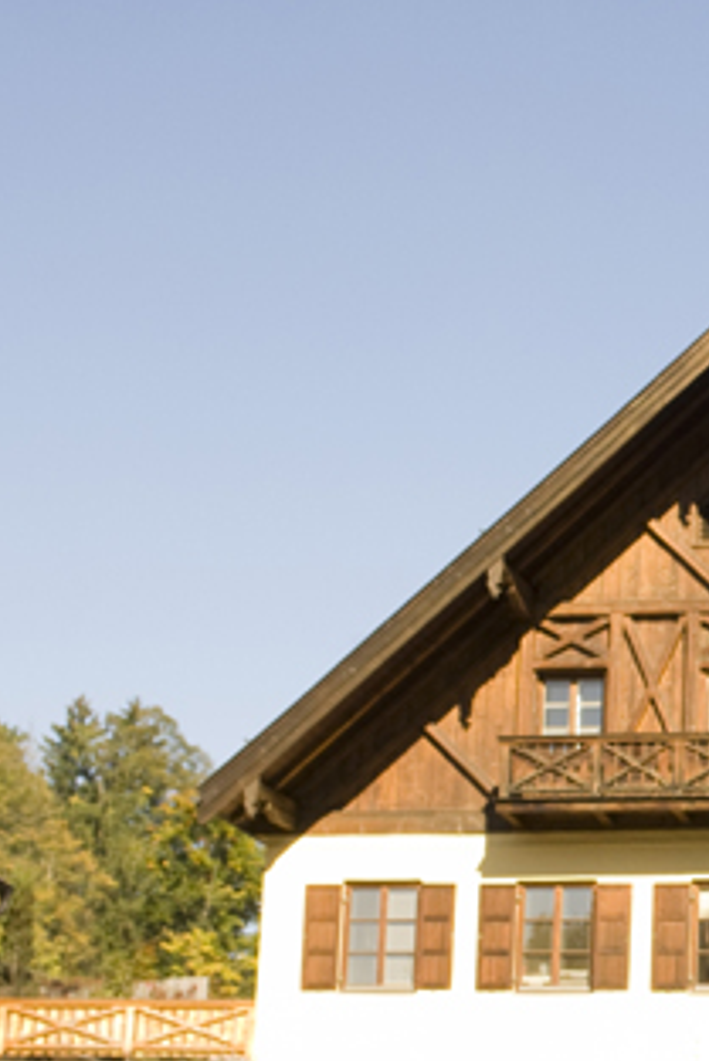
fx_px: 2803
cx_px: 1009
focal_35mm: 95
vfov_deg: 21.3
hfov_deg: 13.7
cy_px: 727
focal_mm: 28
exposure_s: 1/125
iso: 200
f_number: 9
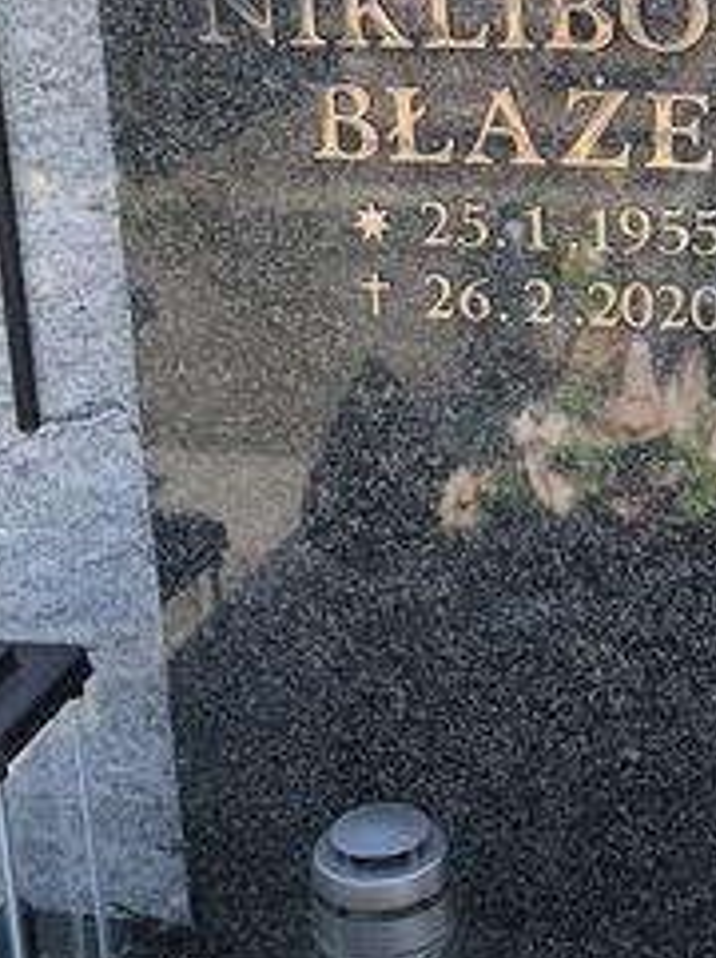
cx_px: 577
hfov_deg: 18.7
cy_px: 330
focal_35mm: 78
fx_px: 2157
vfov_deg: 24.9
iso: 50
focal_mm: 6.14
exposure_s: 1/399
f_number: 1.65
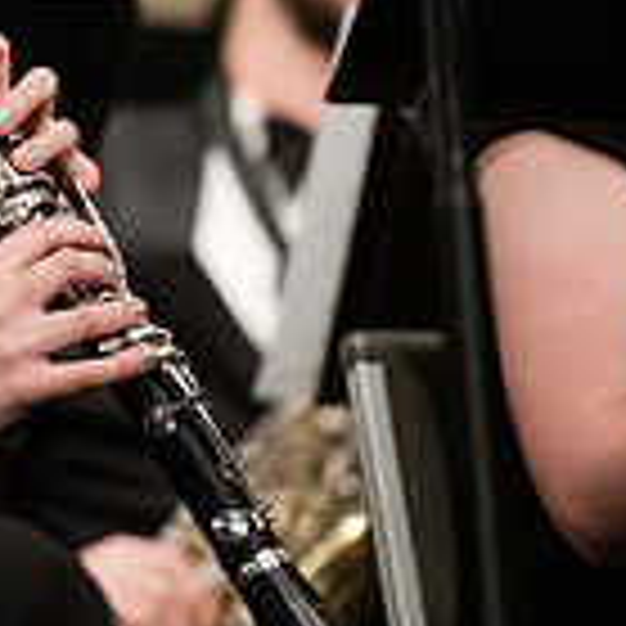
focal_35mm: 709
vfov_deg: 2.5
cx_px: -464
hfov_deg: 2.5
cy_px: -74
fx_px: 14506
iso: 4000
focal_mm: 200
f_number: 3.2
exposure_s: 1/250
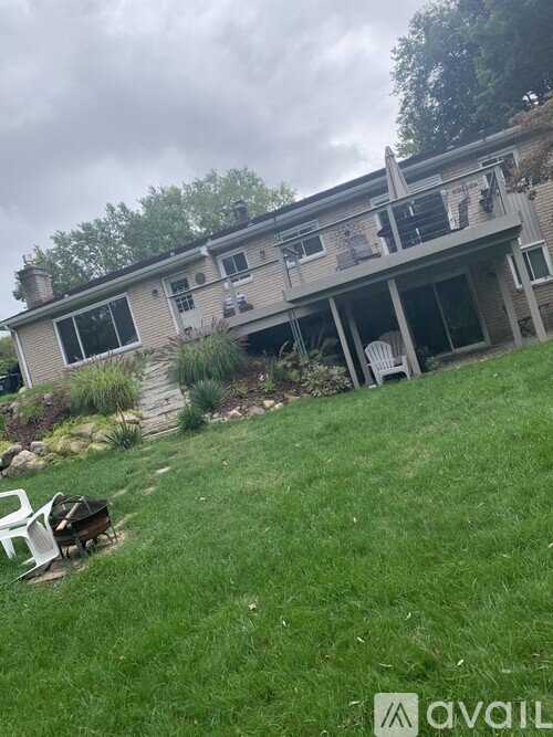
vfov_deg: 67.3
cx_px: 276
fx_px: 554
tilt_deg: +3.1
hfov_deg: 53.0
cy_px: 368
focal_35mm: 26
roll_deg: +23.1
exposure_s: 1/783
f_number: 1.8
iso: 25
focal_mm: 4.25
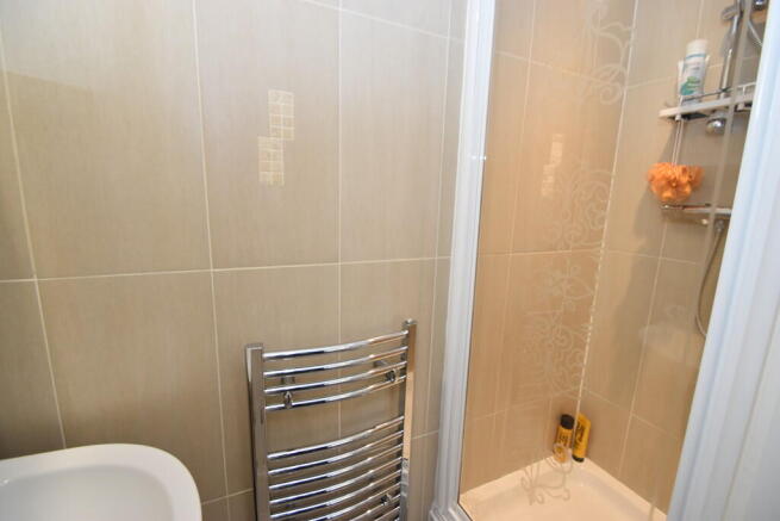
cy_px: 260
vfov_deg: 77.4
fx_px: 325
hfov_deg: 100.4
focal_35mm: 15
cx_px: 390
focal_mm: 10
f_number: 4
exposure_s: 1/60
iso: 800
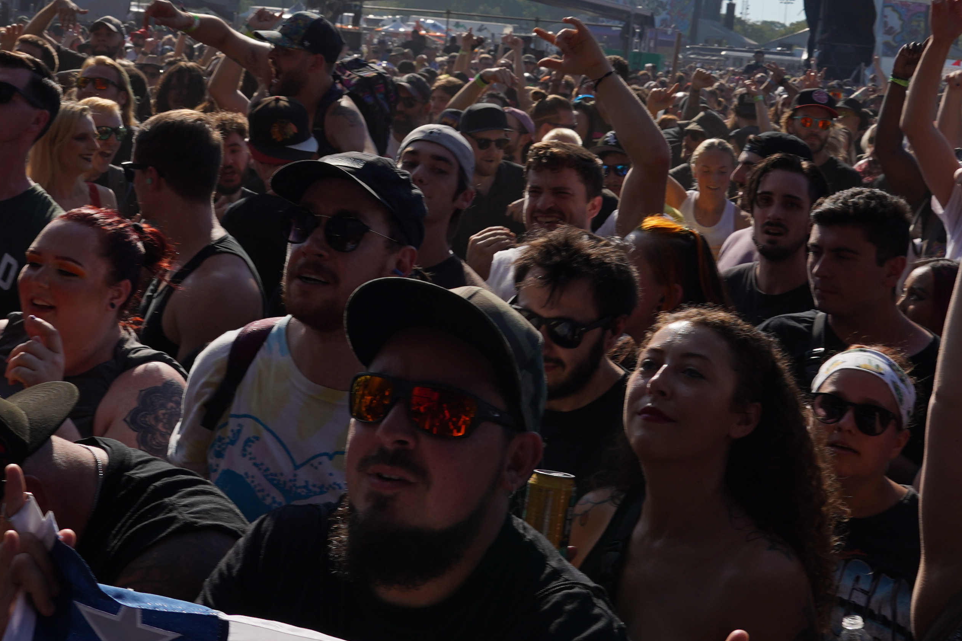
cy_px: 76
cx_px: 439
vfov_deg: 23.2
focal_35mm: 57
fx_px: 1523
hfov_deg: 35.0
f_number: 8
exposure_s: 1/500
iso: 100
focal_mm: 24
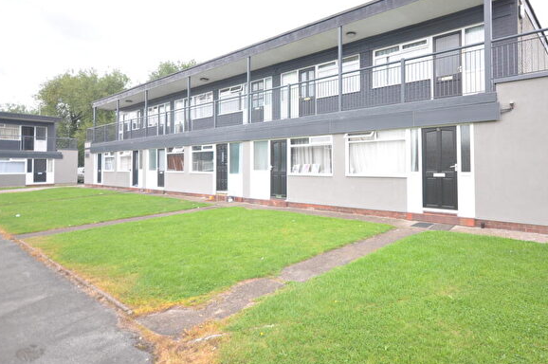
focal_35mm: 24
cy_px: 157
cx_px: 319
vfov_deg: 53.6
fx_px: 359
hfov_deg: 74.2
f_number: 5
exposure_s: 1/80
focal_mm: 13
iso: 200
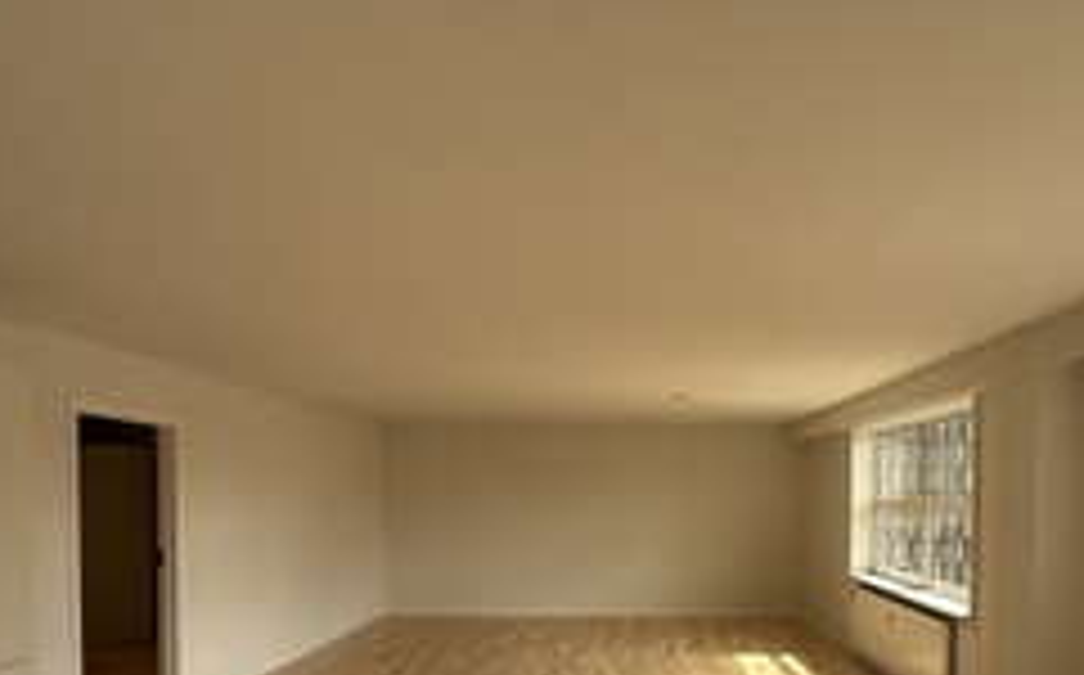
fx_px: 679
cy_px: 513
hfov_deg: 76.6
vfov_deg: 50.5
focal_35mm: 23
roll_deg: -0.1
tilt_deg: -2.0
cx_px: 636
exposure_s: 1/224
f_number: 2.2
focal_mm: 2.22
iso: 64
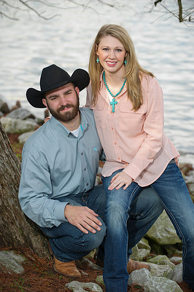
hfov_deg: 11.8
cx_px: 97
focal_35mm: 116
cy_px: 146
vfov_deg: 17.7
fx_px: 940
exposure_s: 1/250
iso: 250
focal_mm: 116
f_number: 3.5
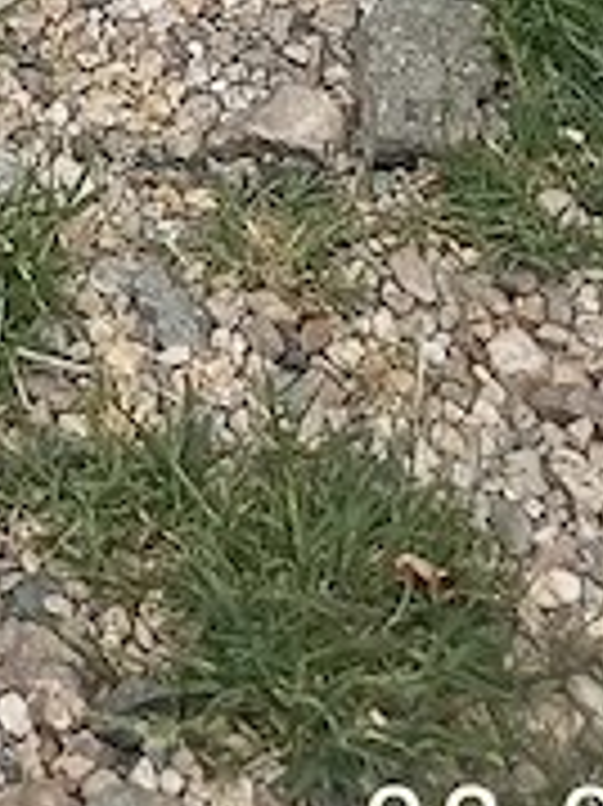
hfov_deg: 7.9
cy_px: -1941
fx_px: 4162
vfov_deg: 8.4
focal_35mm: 179
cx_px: -616
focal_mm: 5.27
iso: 50
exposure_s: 1/411
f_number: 1.7
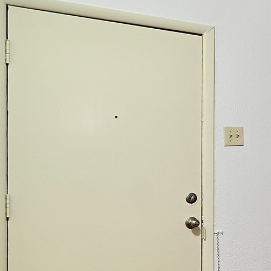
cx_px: 506
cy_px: 139
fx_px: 523
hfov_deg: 19.9
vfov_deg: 29.1
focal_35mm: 59
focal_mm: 16
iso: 200
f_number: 2.8
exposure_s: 1/15
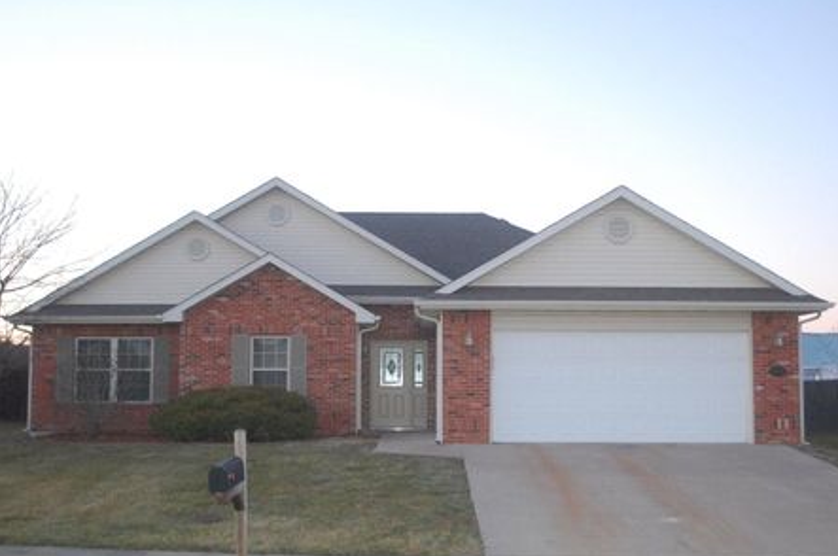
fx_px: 1023
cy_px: 304
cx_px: 439
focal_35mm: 44
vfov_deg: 30.4
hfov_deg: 44.5
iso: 1250
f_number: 4.5
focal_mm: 26
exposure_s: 1/60
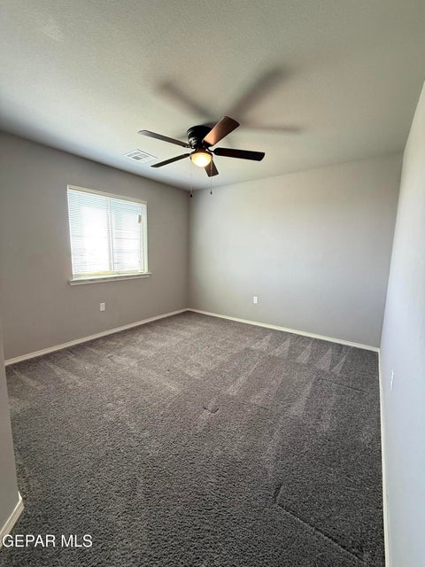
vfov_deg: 102.1
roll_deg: -1.1
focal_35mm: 14
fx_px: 229
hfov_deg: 85.7
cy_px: 284
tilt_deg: -8.6
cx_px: 212
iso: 400
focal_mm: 2.22
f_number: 2.2
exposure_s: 1/60
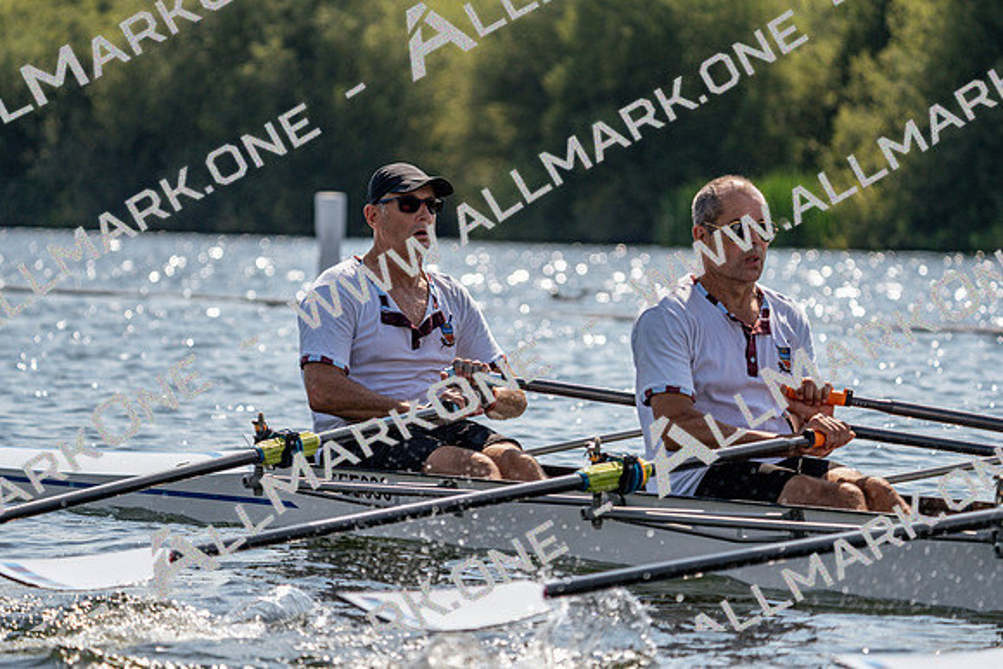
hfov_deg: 10.3
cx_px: 502
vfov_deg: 6.9
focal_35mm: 200
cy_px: 334
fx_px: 5573
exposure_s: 1/1600
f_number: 5.6
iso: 160
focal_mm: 200
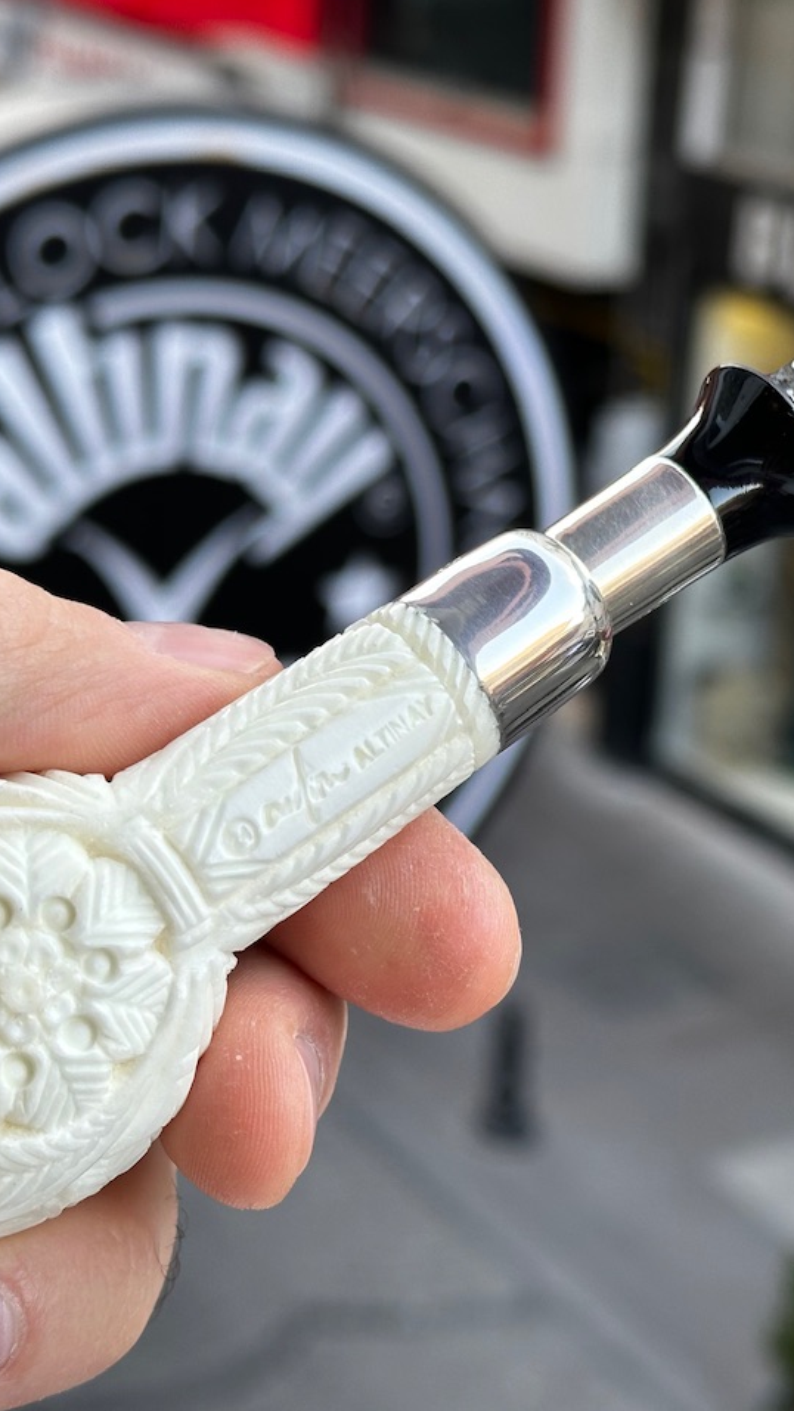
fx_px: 2619
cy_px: 704
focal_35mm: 70
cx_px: 483
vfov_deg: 30.1
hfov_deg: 17.2
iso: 40
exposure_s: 1/100
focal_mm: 6.86
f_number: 1.78
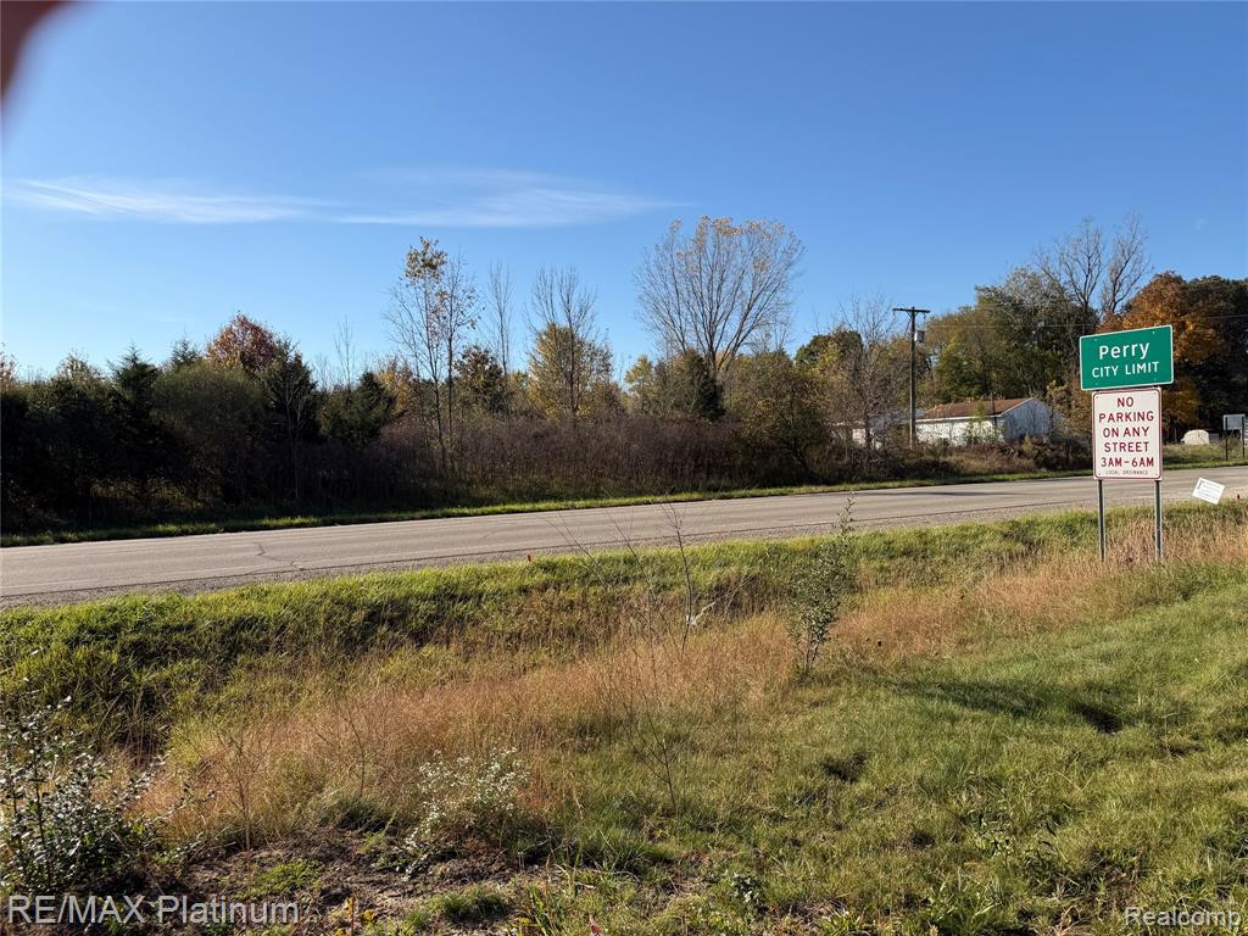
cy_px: 468
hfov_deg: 71.6
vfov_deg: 56.8
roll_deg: +2.2
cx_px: 624
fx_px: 865
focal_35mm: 24
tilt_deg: -1.5
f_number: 1.78
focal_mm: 6.76
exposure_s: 1/3953
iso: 80
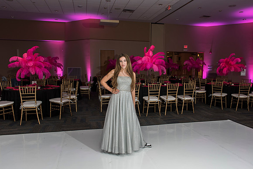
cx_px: 135
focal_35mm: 29
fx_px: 204
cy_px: 89
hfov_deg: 63.5
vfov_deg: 44.9
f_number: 4.5
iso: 800
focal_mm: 27
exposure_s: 1/100
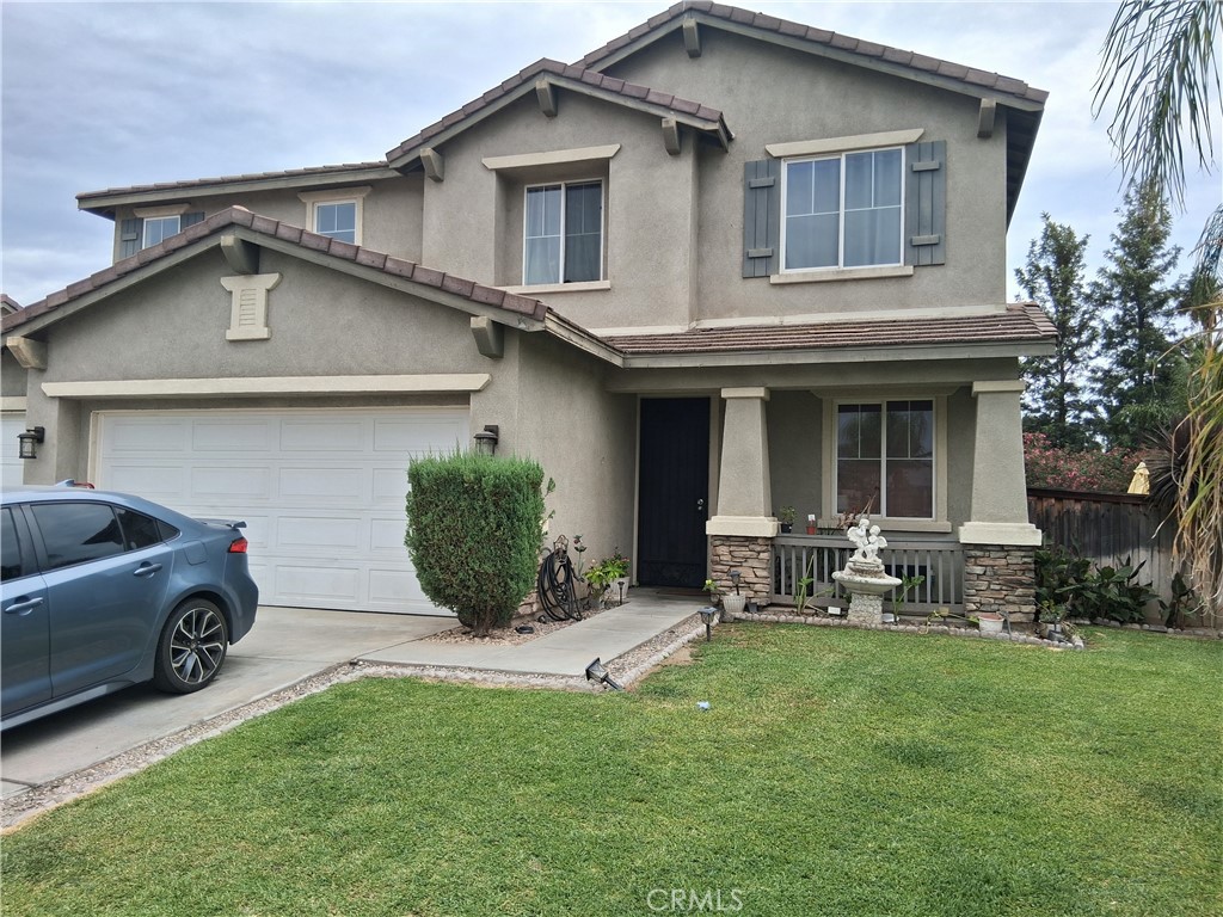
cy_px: 458
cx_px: 612
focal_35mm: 26
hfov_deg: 67.3
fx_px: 919
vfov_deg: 53.1
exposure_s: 1/525
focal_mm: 3.98
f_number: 1.8
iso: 25
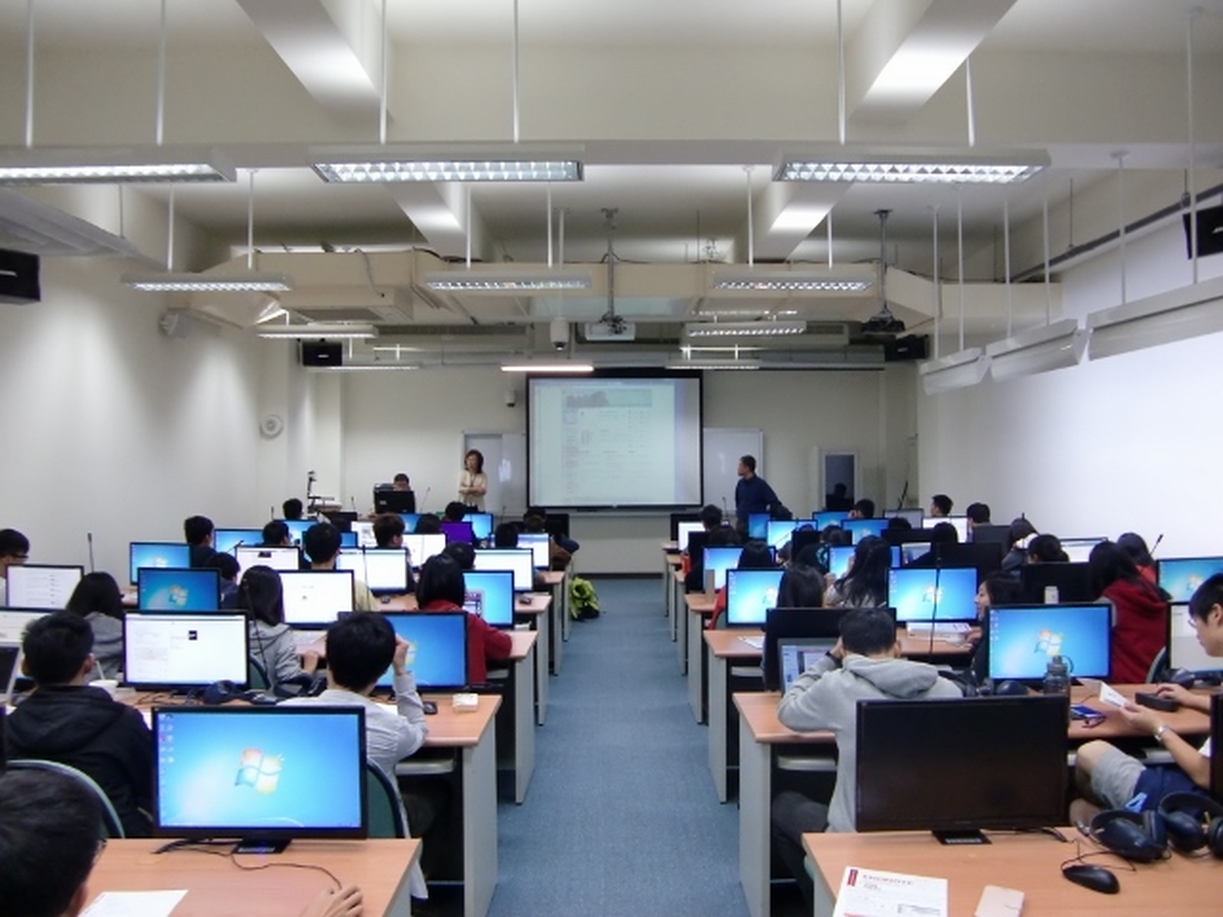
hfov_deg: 63.4
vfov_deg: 49.7
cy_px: 458
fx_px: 989
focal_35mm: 28
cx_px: 612
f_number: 2.6
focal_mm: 4.9
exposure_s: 1/60
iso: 250
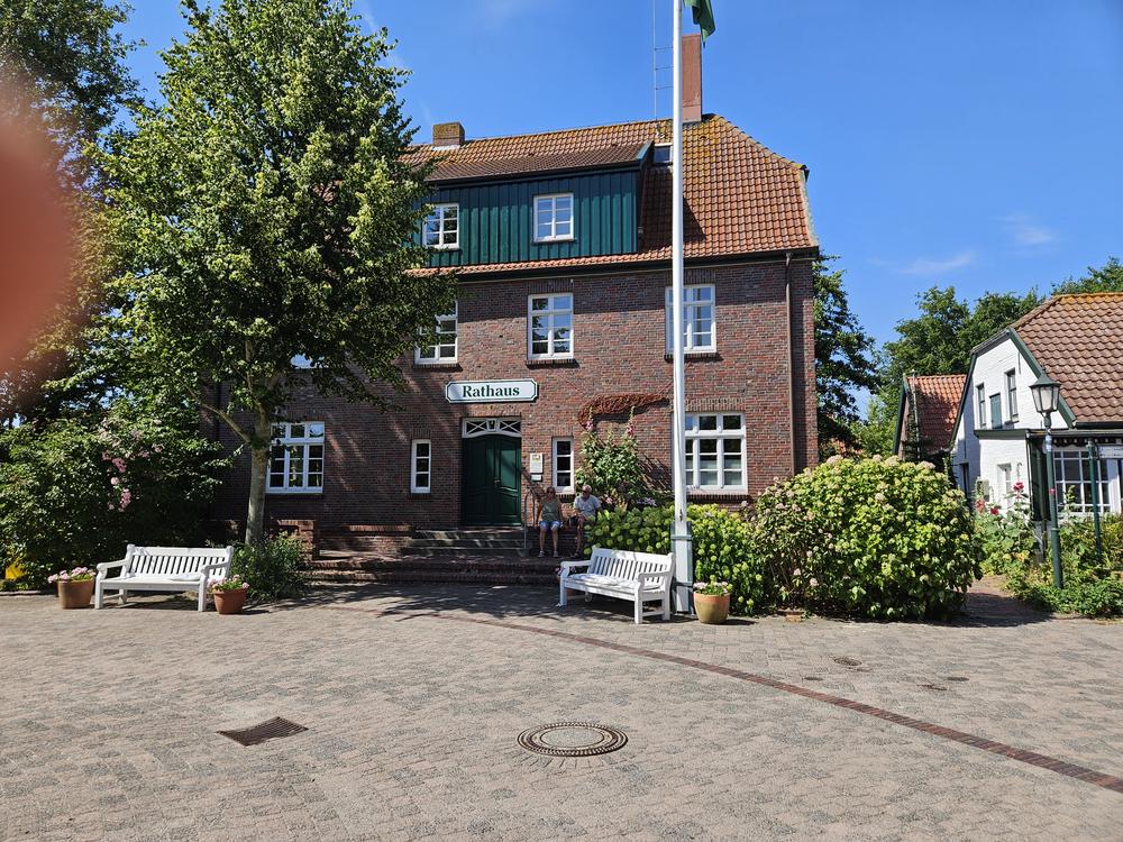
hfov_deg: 73.9
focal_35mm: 23
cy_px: 421
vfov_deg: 58.9
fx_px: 746
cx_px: 562
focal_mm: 5.4
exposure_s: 1/1108
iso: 25
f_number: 1.8
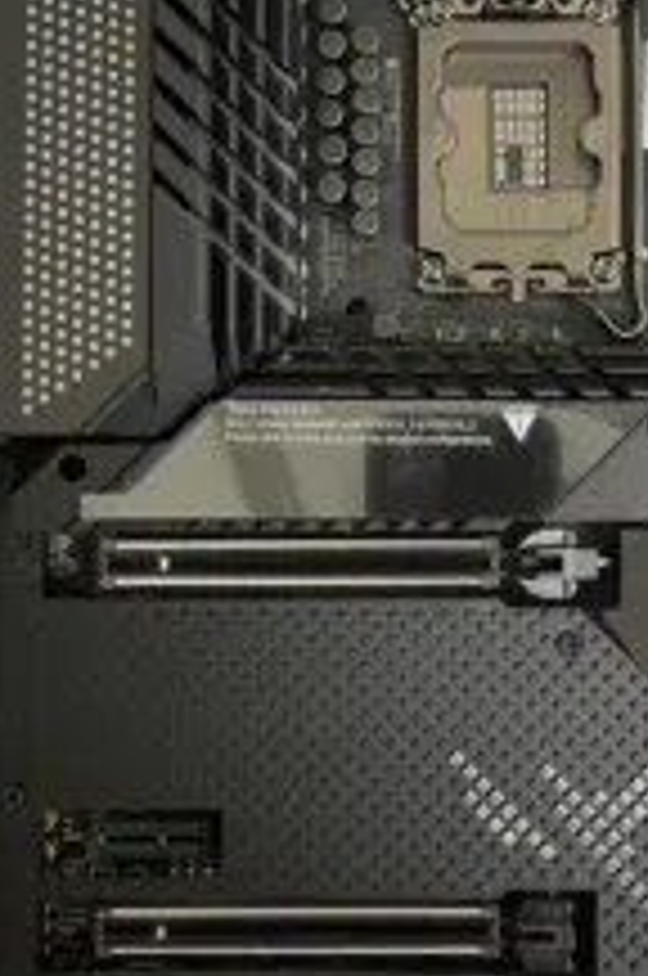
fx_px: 1300
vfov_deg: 41.2
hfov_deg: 27.4
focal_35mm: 48
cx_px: 522
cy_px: 459
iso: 1000
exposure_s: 1/25
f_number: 1.6
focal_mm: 5.1
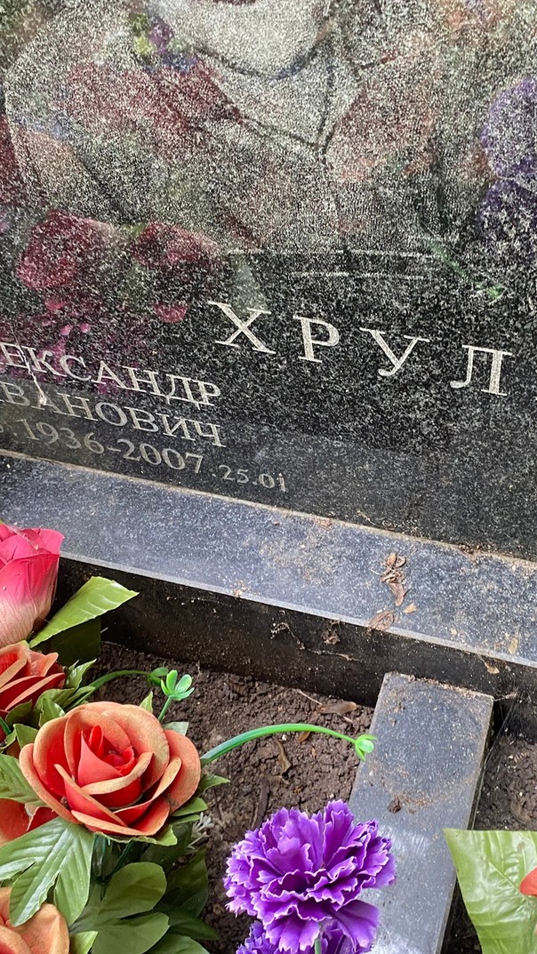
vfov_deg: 52.8
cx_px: 370
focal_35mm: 38
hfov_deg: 30.9
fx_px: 961
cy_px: 479
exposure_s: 1/60
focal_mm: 4.25
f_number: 1.8
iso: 160
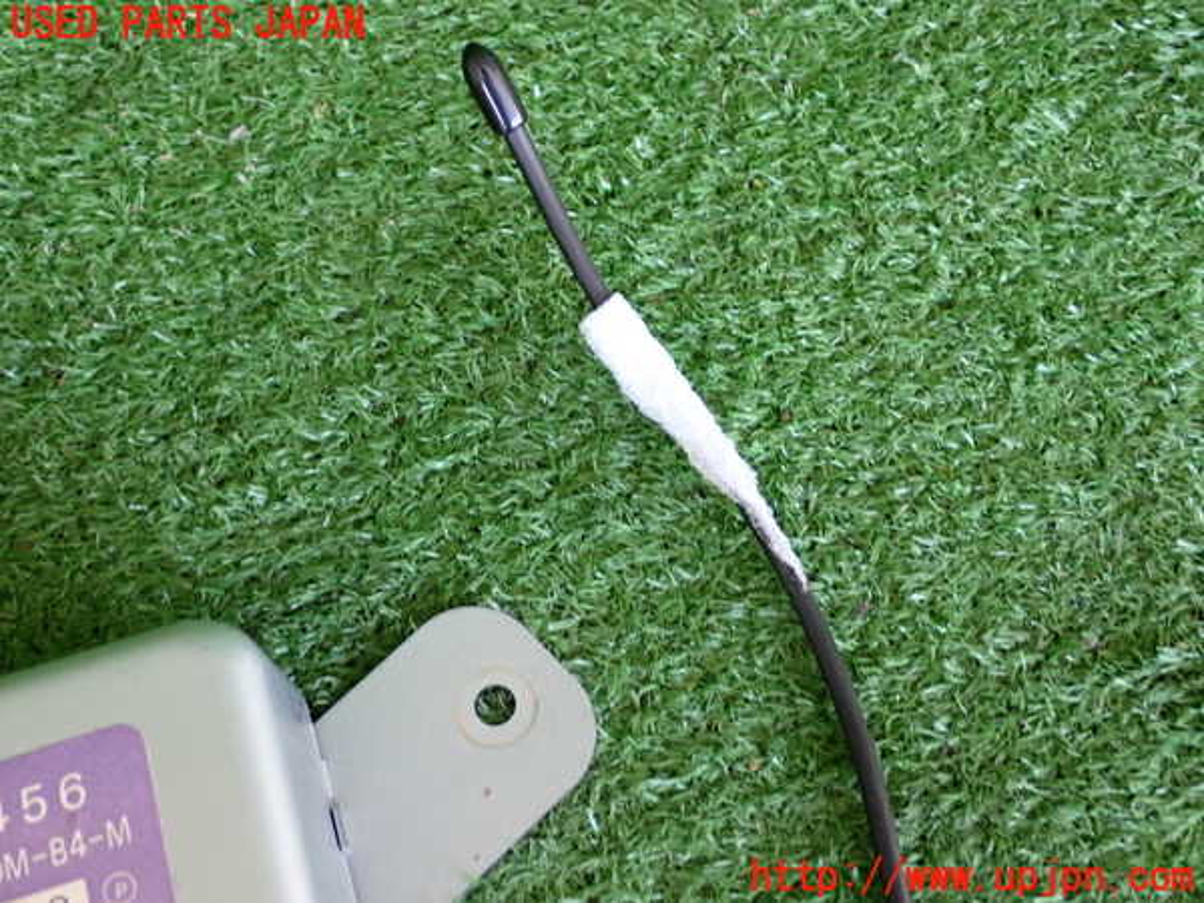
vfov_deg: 30.9
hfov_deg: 40.4
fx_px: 1635
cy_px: 452
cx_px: 602
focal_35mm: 47
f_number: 3.1
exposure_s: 1/50
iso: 500
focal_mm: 8.4
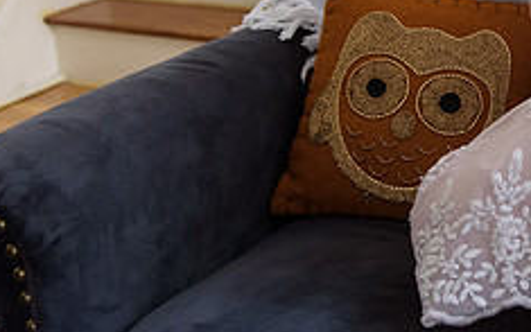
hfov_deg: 26.2
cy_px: 10
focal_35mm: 73
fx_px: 1057
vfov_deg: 17.5
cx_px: 572
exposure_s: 1/125
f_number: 3.2
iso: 1600
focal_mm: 29
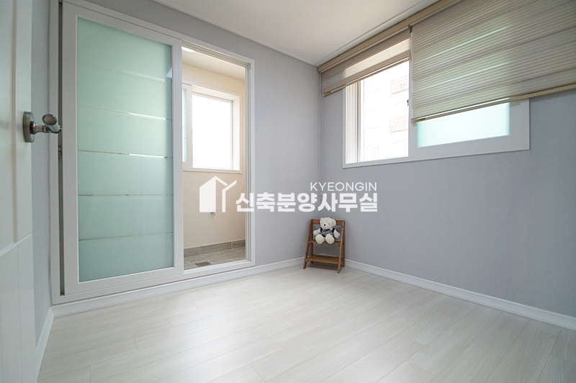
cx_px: 288
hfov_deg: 100.4
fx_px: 240
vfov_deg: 77.2
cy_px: 192
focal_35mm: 15
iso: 800
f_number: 3.5
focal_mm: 10
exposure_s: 1/200
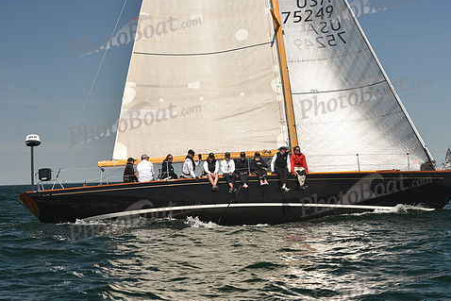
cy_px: 157
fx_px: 1065
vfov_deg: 16.1
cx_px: 251
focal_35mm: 85
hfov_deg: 23.9
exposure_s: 1/640
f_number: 7.1
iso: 250
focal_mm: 70
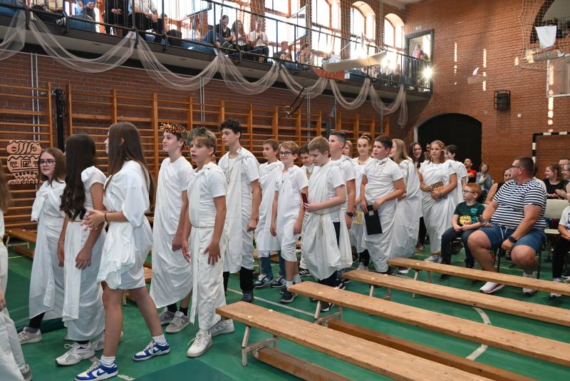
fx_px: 483
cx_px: 285
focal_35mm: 30
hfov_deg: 61.1
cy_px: 190
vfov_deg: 43.0
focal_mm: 30.5
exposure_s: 1/125
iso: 1600
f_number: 5.6
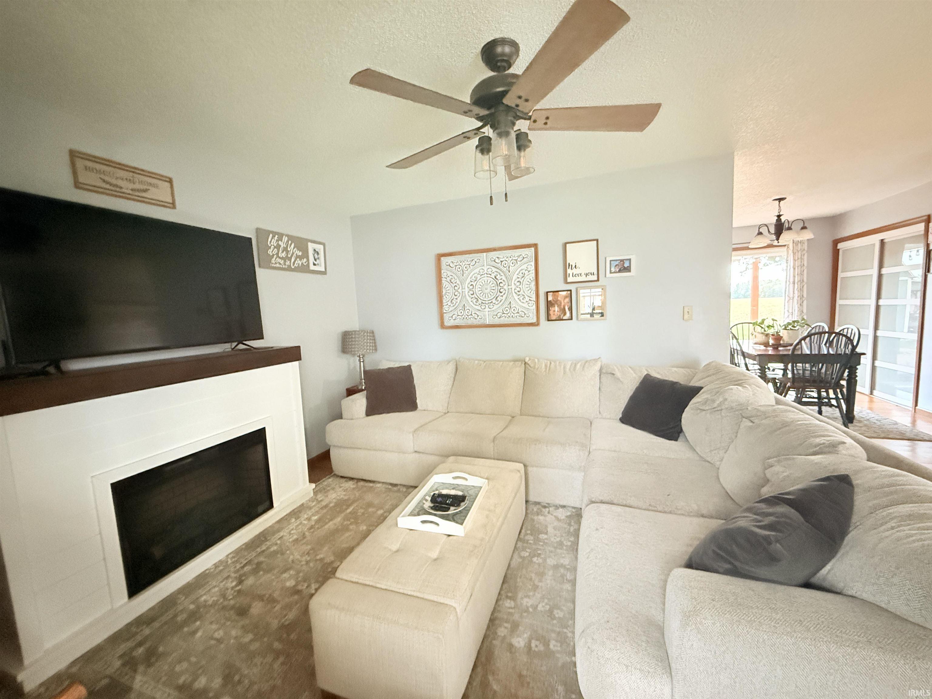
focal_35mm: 14
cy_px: 350
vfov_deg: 85.7
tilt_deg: -5.6
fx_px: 377
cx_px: 466
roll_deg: +3.4
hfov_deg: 102.1
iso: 1250
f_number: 2.2
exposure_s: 1/46
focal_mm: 2.22
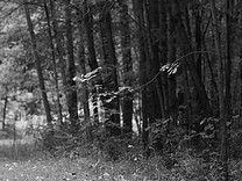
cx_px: -62
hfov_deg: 10.3
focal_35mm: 188
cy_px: 114
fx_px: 1314
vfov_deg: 7.9
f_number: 2.8
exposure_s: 1/320
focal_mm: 70
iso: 500
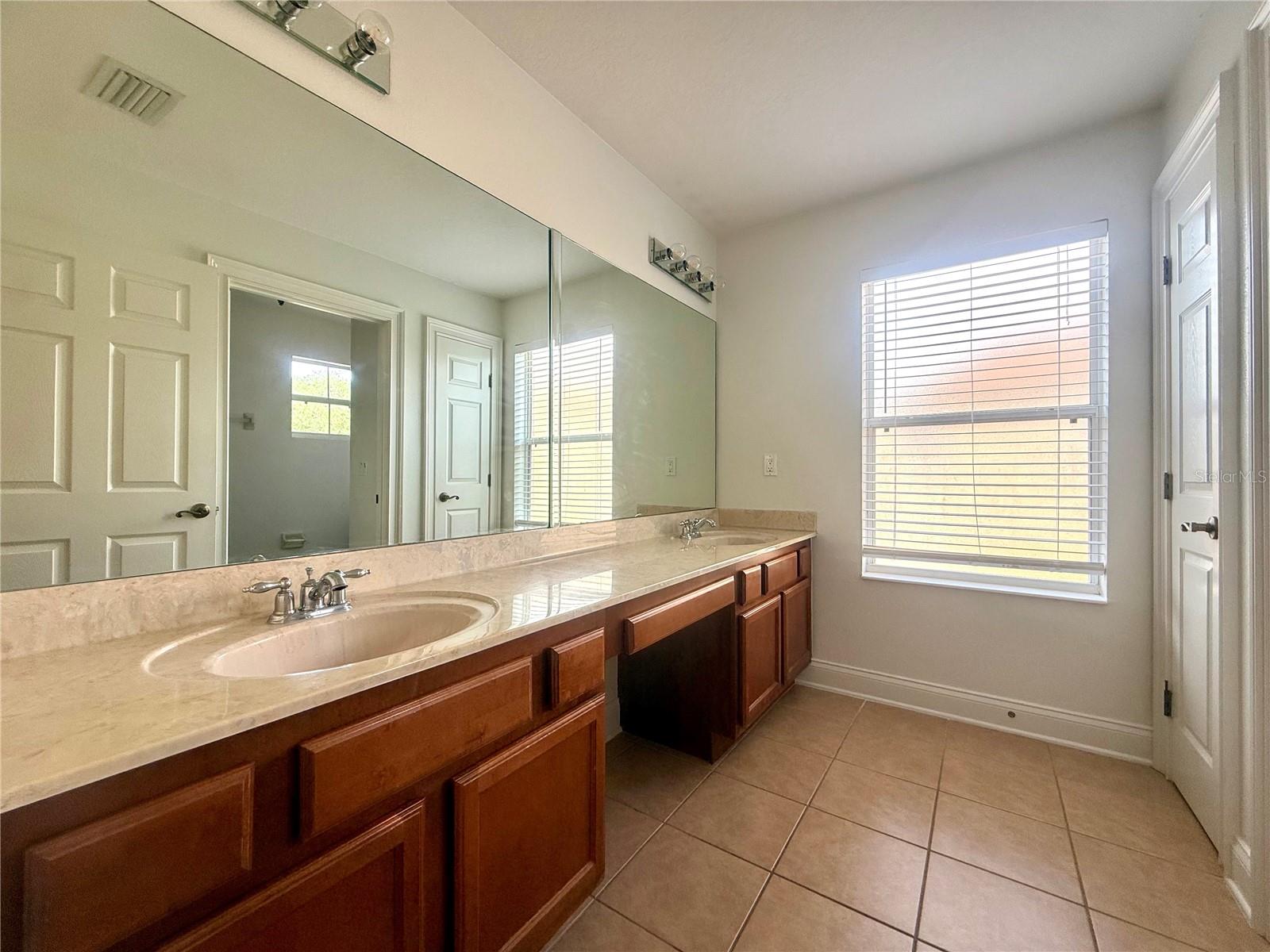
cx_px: 635
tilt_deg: +0.7
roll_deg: -0.3
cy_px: 476
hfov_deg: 102.1
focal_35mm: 14
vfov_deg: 85.7
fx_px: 514
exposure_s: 1/150
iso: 64
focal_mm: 2.22
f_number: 2.2
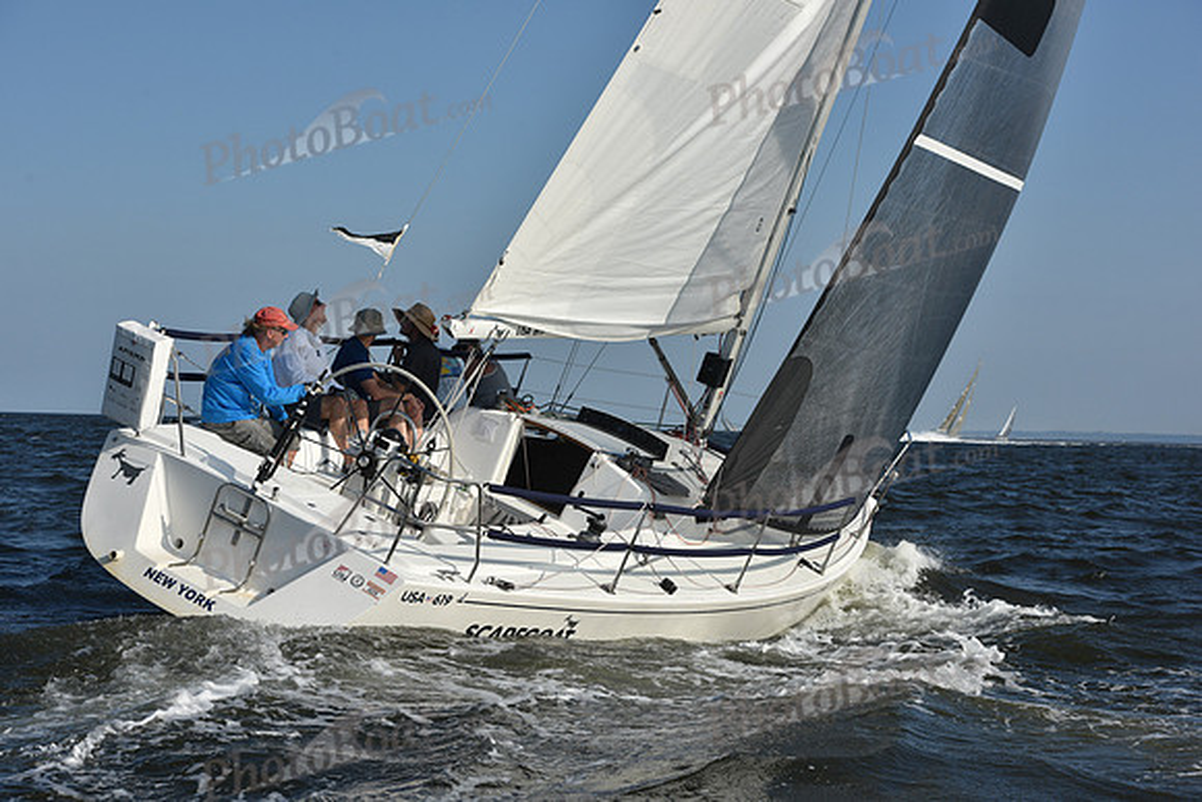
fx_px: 2338
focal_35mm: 70
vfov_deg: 19.5
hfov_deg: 28.8
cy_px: 401
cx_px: 601
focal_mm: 70
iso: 250
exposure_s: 1/1250
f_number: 9
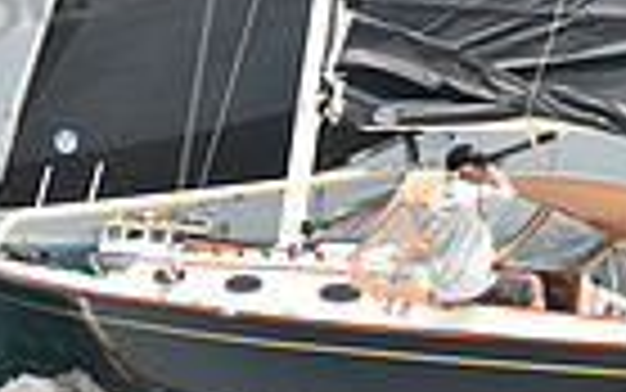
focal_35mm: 320
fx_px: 5462
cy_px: 178
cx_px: 540
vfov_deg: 4.1
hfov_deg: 6.5
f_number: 4.5
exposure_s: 1/640
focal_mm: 75
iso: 250
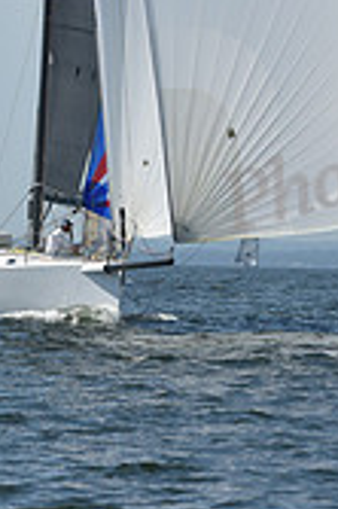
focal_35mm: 470
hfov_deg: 2.9
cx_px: 69
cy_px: -271
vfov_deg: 4.4
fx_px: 6632
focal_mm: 135
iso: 250
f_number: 9
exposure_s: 1/1250
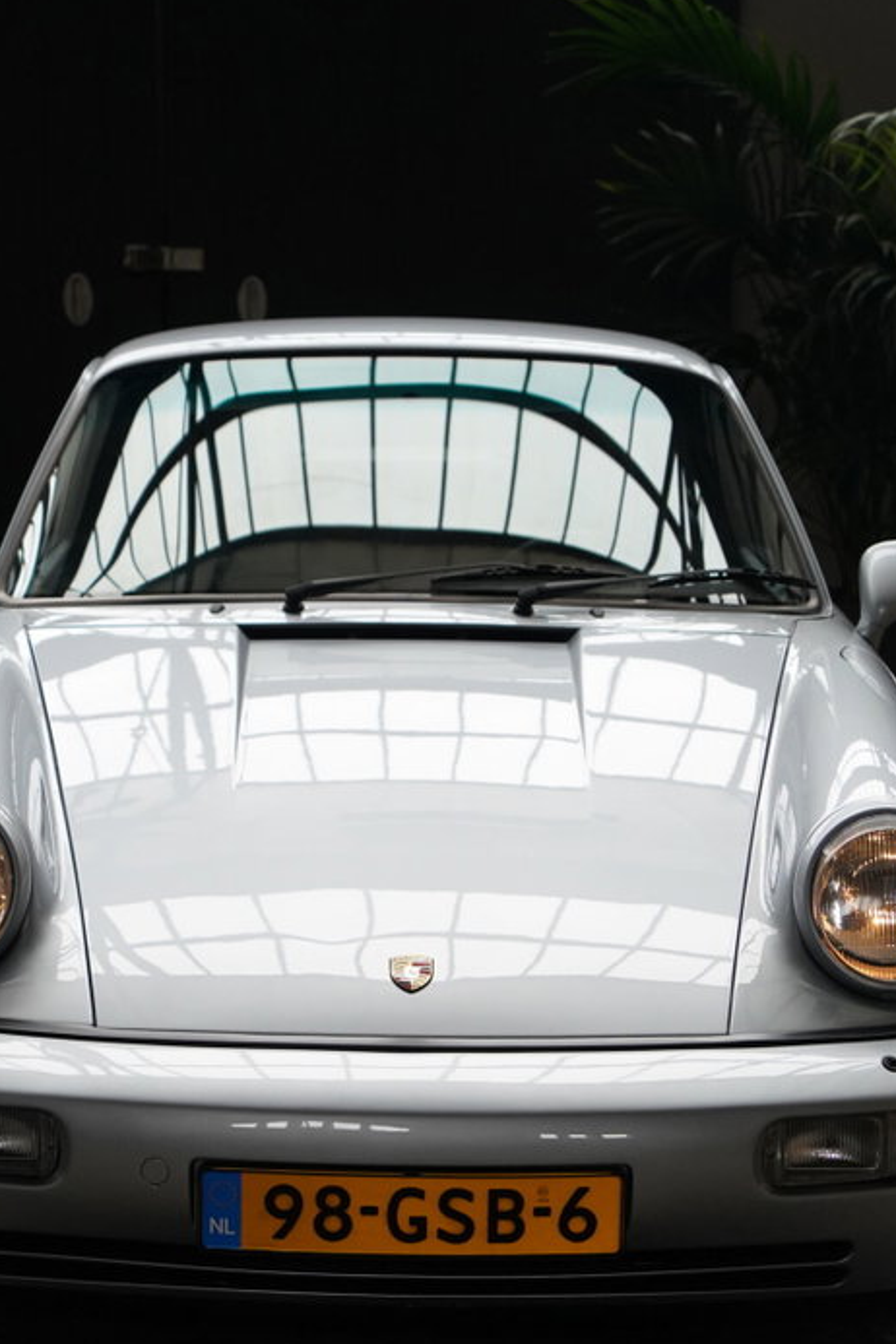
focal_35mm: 93
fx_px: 3472
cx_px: 394
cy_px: 748
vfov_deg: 21.9
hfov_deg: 14.7
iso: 2000
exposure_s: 1/2000
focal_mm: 56
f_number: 4
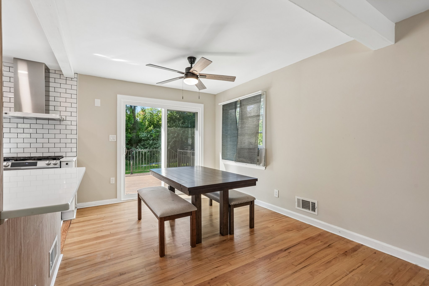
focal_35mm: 16
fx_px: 197
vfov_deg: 72.0
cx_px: 214
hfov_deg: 95.0
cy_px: 143
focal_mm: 16.5
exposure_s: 1/60
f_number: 9
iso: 320
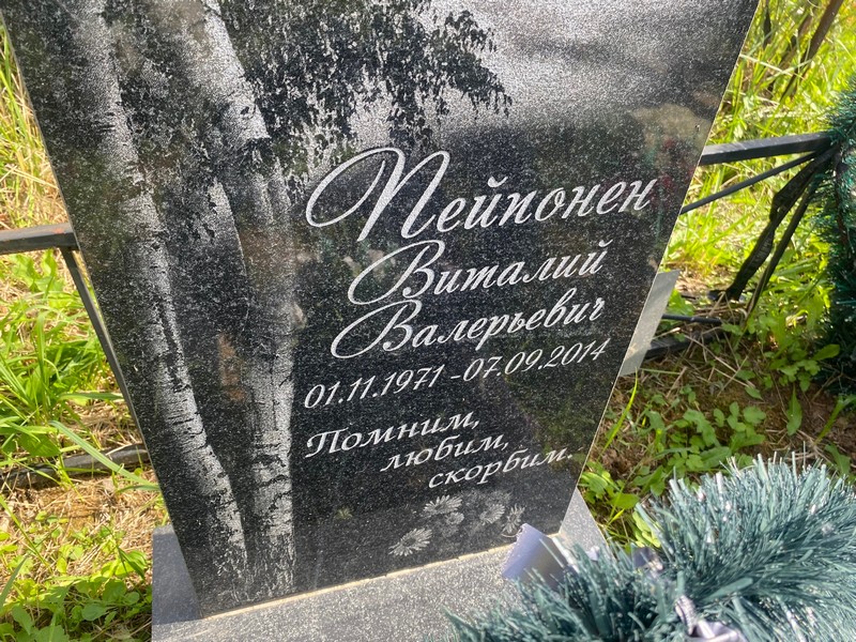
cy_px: 321
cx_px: 428
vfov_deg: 53.1
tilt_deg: -43.3
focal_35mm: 26
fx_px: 643
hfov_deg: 67.3
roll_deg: -8.0
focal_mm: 4.25
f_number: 1.8
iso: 32
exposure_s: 1/565
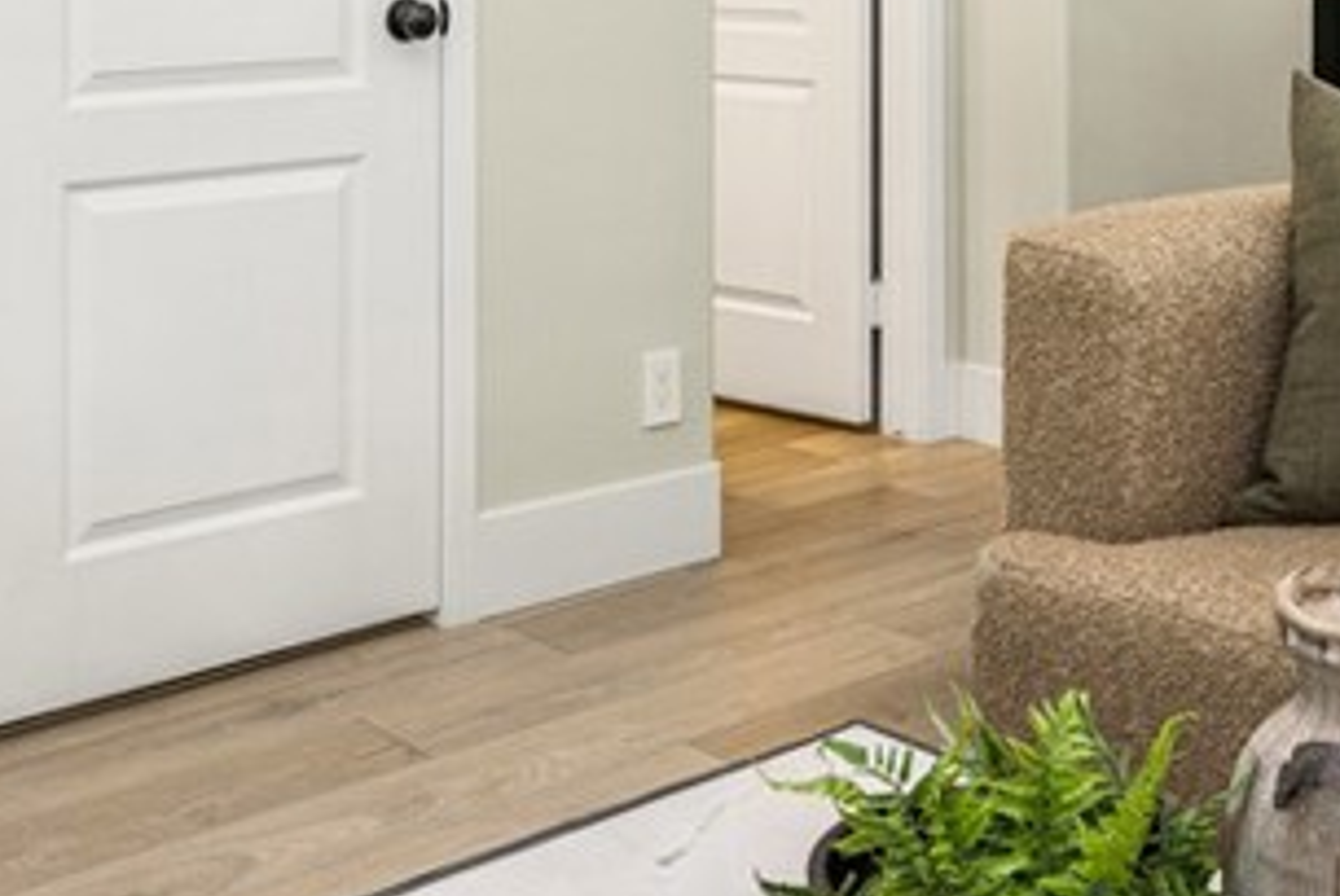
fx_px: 2124
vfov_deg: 22.4
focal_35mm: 57
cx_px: 866
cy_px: -99
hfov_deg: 34.8
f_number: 6.3
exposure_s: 1/4
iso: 100
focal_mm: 17
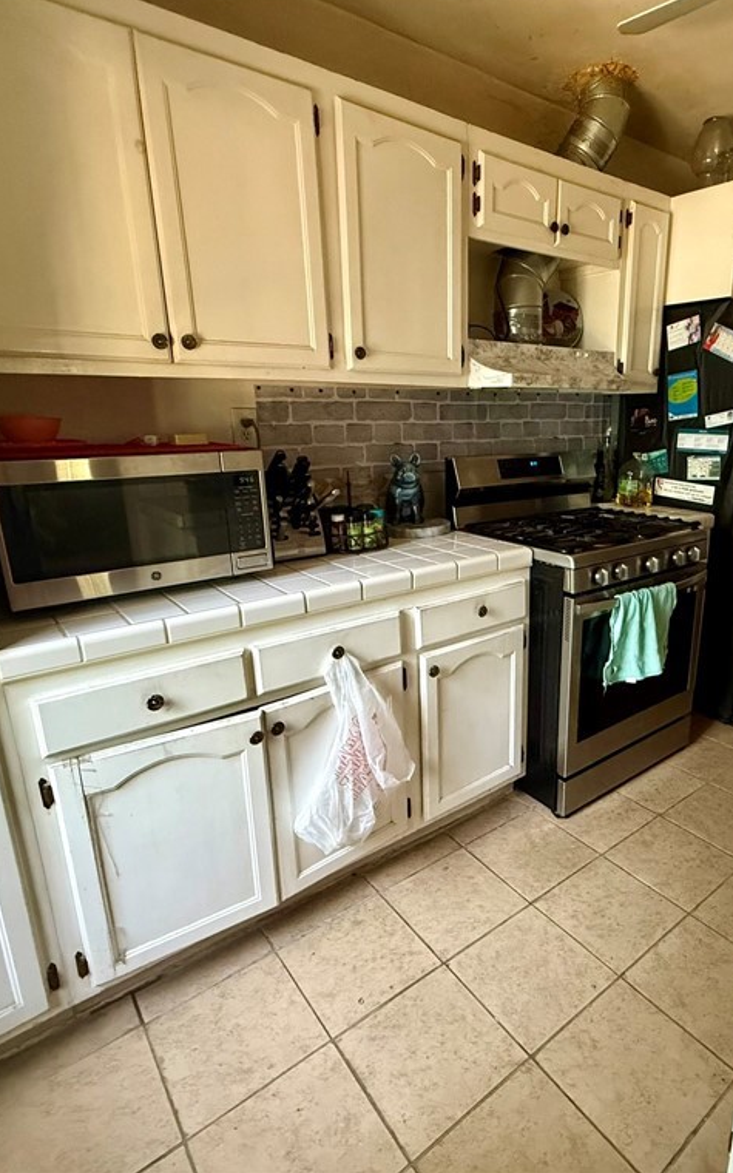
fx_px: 639
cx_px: 485
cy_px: 582
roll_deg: -0.3
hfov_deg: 58.4
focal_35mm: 20
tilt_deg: -14.9
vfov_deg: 85.1
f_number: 2.2
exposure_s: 1/60
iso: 800
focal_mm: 2.22
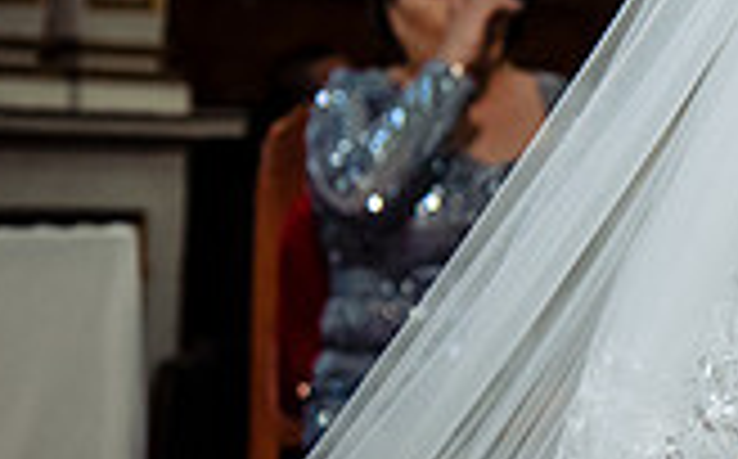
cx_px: 1202
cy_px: -56
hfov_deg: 9.1
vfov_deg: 5.8
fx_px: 4499
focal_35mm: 224
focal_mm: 62
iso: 2000
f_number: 5
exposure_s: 1/125
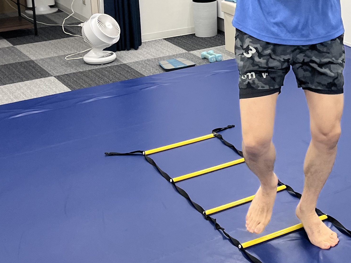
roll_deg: -1.2
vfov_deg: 20.3
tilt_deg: -14.2
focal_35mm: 71
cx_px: 378
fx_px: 720
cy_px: 32
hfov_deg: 25.6
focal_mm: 5.1
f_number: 1.6
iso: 64
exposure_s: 1/100
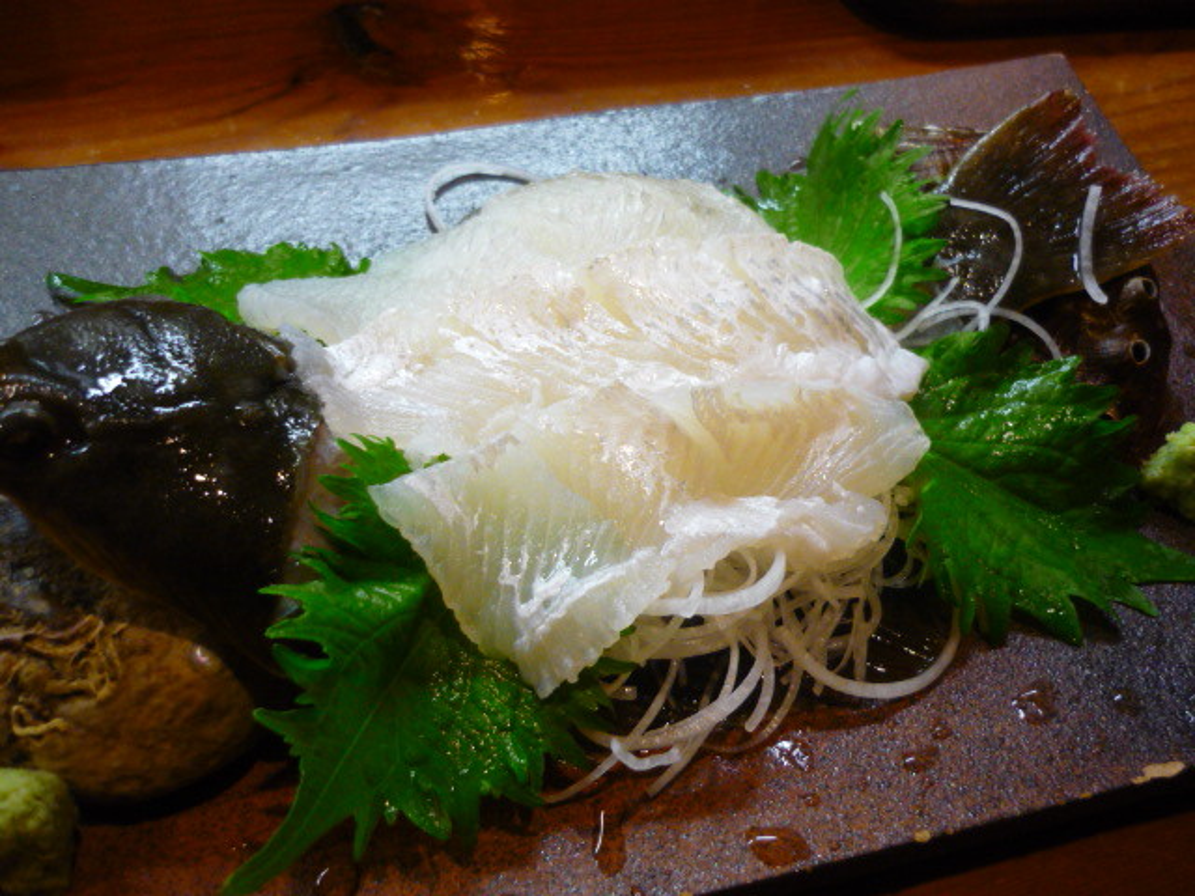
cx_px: 598
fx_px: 1139
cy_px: 448
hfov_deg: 55.4
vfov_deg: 42.9
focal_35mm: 33
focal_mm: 5.5
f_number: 2.8
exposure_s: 1/30
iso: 320
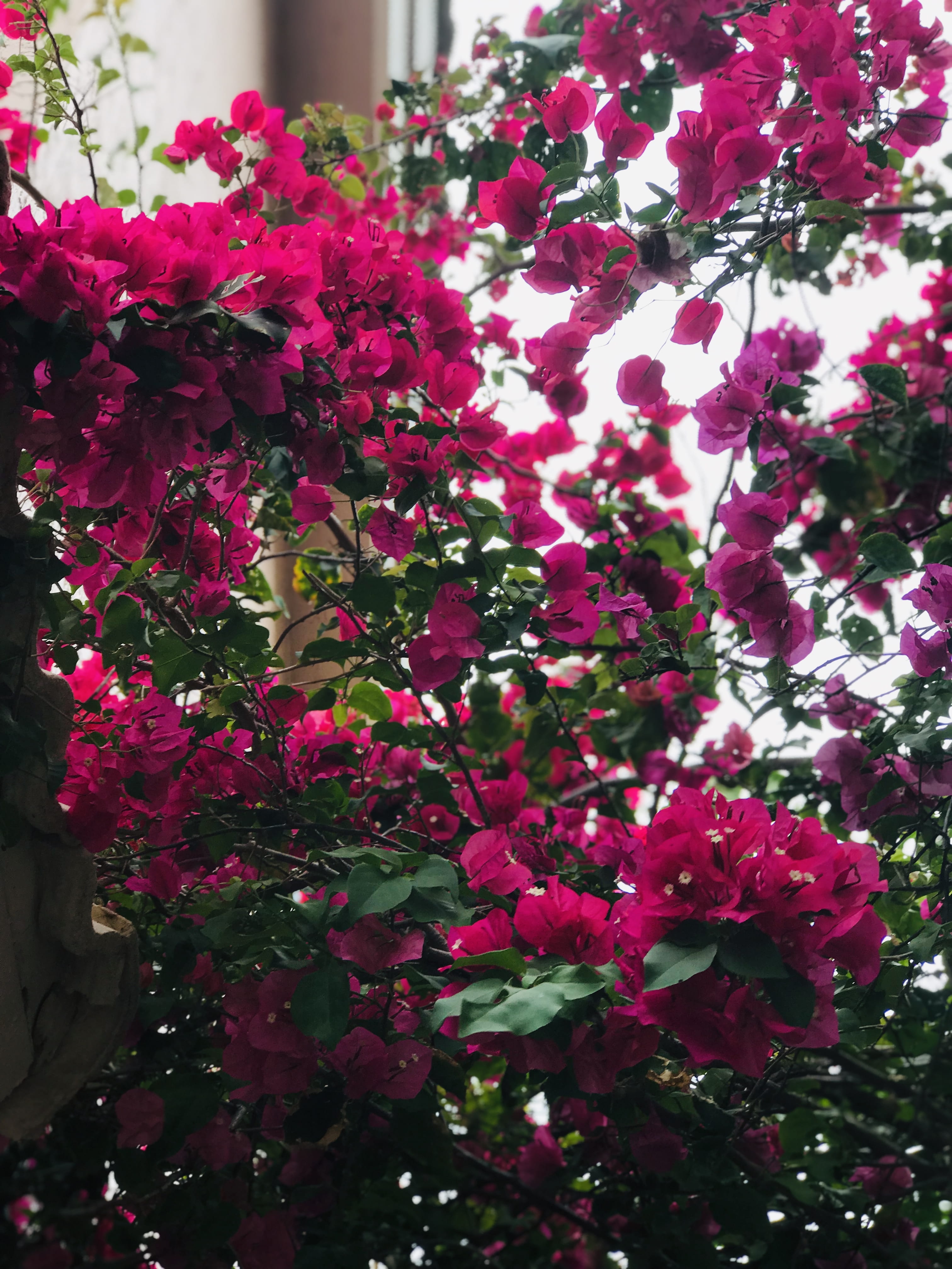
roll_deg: -6.3
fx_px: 2090
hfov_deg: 25.7
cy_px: 634
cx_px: 476
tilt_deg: +44.5
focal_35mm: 57
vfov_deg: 33.8
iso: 20
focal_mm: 6.6
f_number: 2.8
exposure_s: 1/203
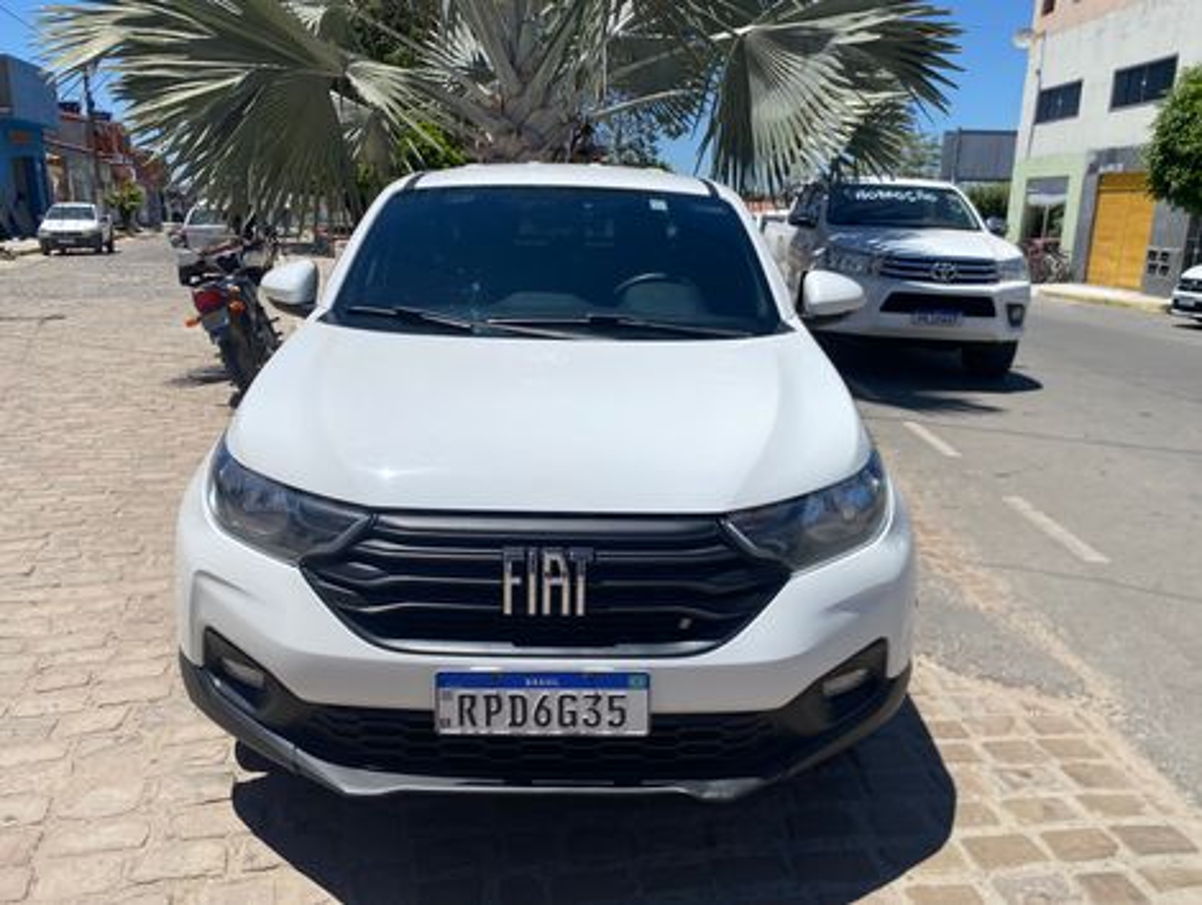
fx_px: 904
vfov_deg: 53.2
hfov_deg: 67.2
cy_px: 452
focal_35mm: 26
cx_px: 601
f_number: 1.8
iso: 32
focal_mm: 4.25
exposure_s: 1/6061
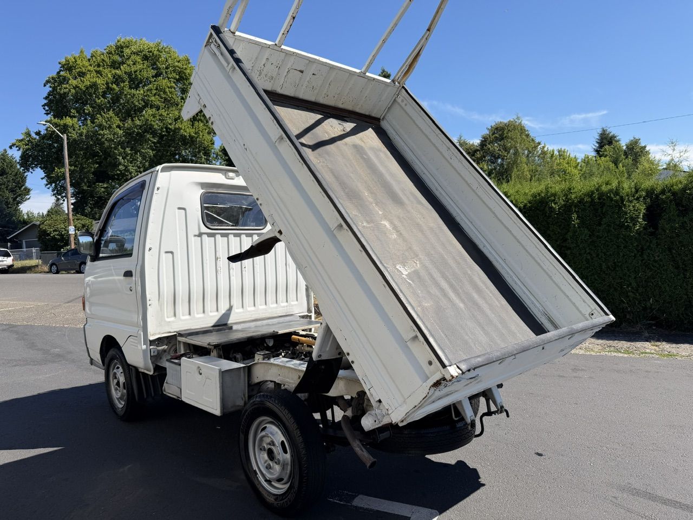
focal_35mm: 24
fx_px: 480
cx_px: 346
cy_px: 260
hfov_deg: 71.6
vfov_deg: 56.8
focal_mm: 6.76
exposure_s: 1/3759
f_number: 1.78
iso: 80
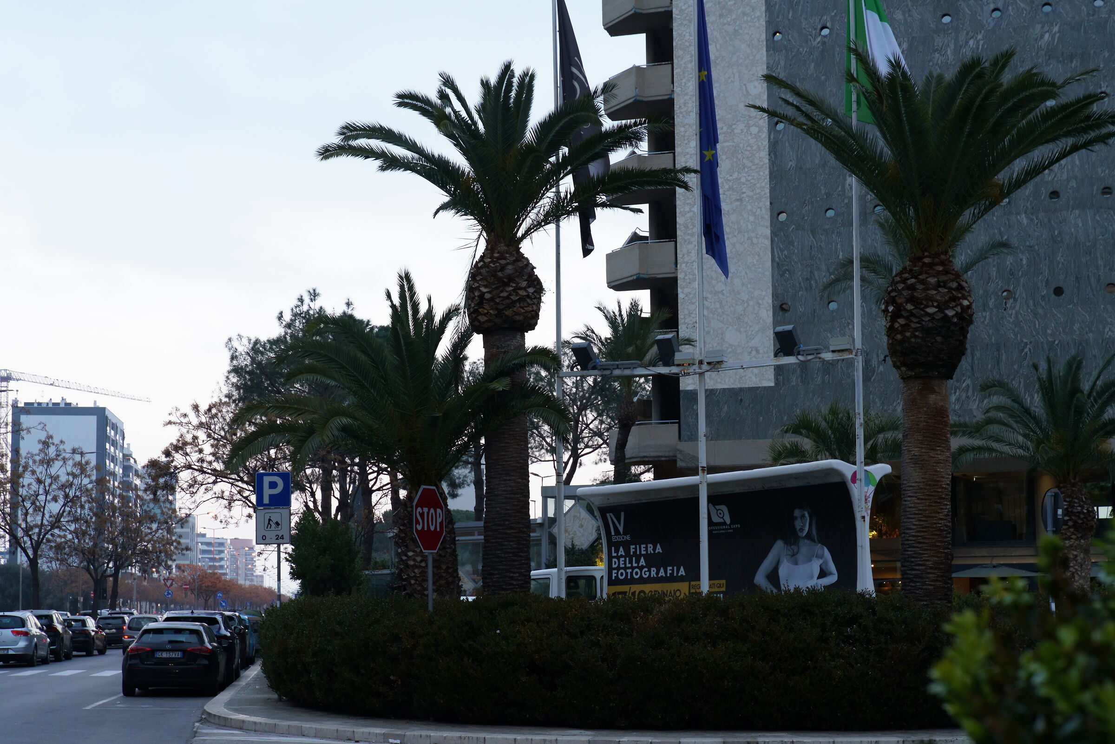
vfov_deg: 22.6
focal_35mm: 60
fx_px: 1859
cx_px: 558
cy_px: 372
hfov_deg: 33.4
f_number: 8
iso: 2000
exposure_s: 1/60
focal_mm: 60
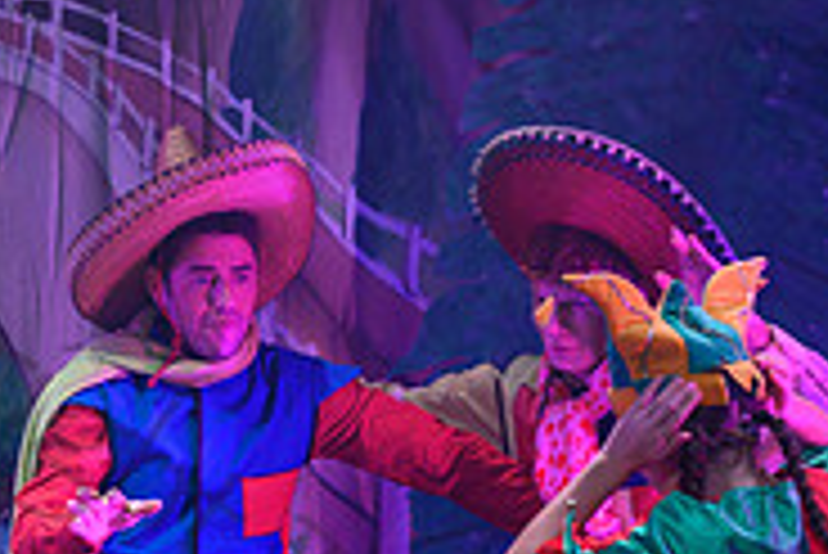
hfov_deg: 8.1
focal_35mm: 255
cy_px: 648
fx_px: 5869
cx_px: 338
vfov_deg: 5.4
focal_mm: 70
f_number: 2.8
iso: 1000
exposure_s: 1/200
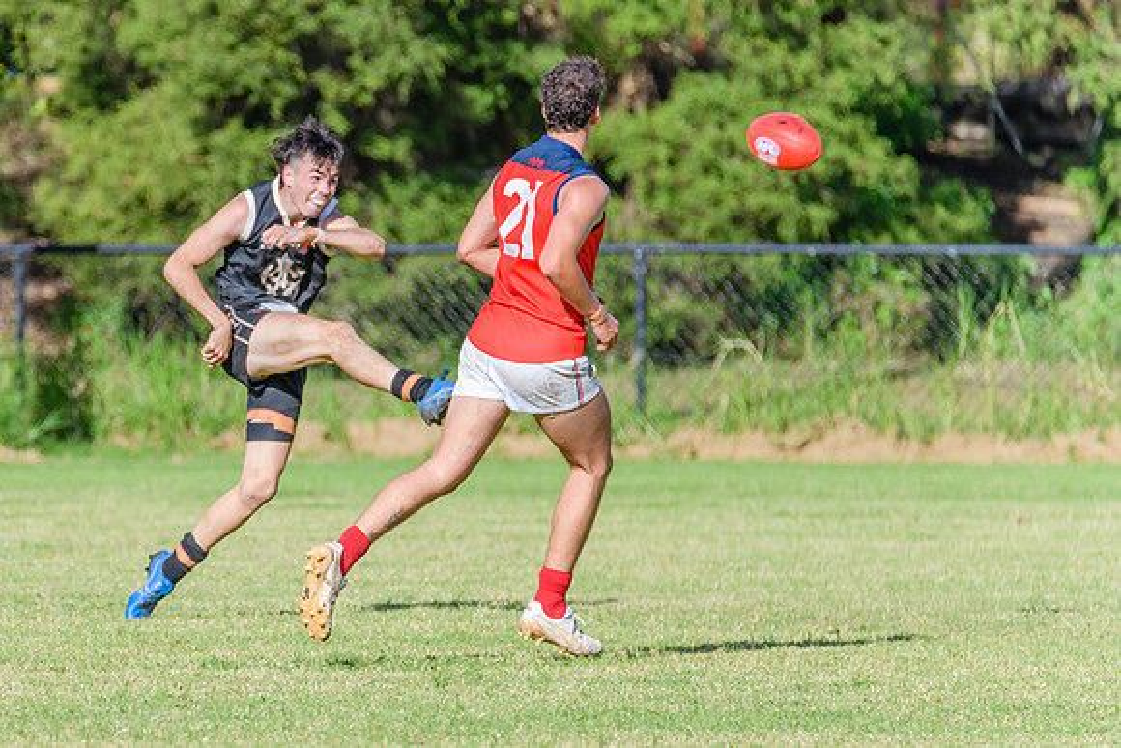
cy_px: 436
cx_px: 297
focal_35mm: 810
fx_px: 25232
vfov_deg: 1.7
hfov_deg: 2.5
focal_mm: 550
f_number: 7.1
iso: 800
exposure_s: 1/2000
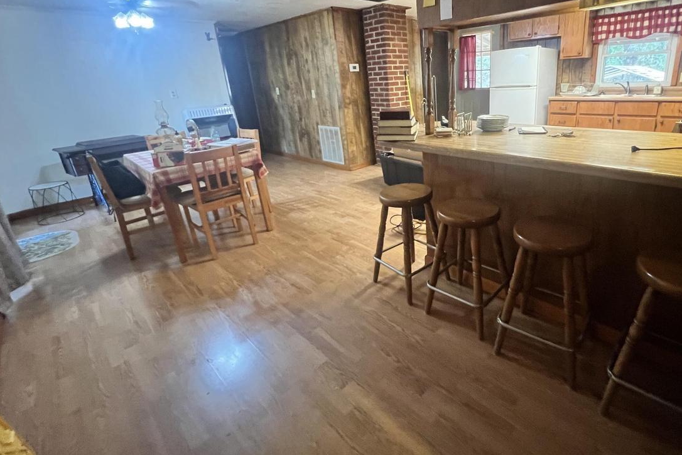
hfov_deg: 91.8
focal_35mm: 17
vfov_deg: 69.8
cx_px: 417
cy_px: 185
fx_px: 322
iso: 800
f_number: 1.8
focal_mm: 1.57
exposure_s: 1/40
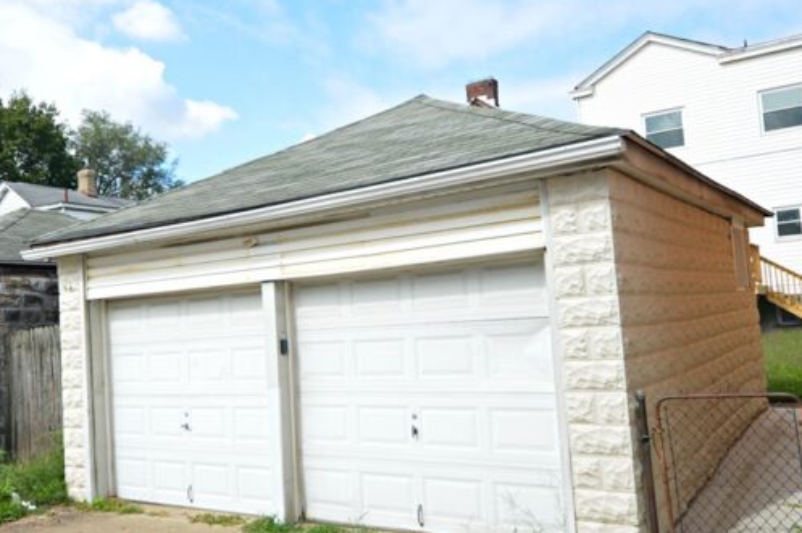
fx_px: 645
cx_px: 347
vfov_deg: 44.8
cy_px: 269
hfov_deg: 63.5
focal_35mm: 29
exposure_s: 1/250
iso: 100
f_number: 8
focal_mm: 12
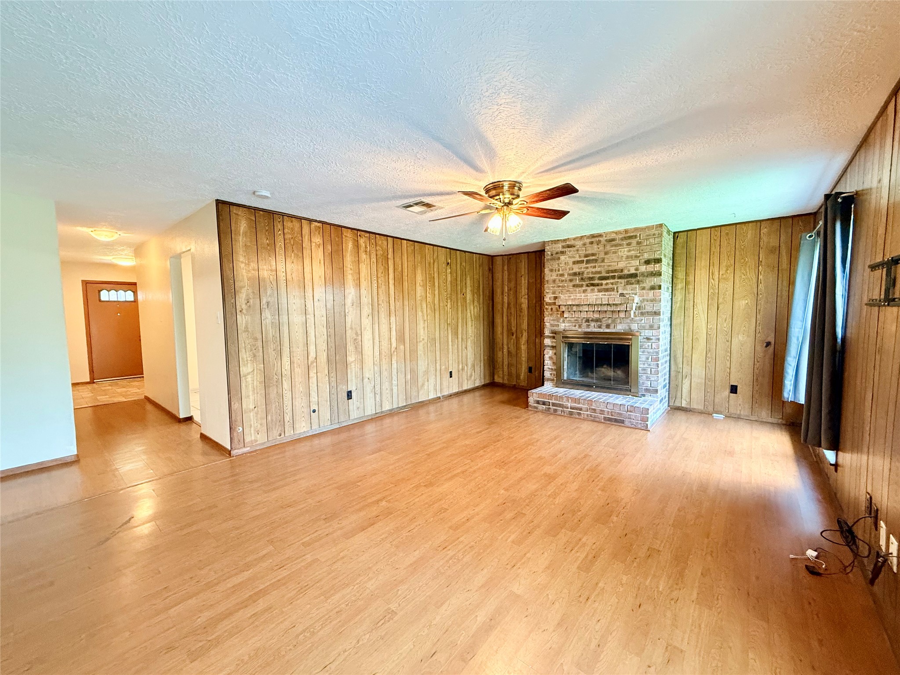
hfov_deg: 102.1
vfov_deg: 85.7
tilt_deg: -4.1
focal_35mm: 14
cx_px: 450
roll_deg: +0.1
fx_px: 364
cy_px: 338
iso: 500
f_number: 2.2
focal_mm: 2.22
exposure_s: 1/60
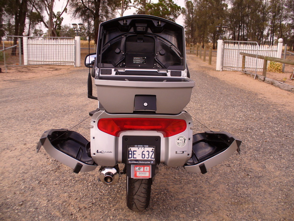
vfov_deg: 38.7
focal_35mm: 37
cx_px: 147
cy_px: 110
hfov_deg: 50.1
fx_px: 314
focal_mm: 6.1
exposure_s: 1/500
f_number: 2.8
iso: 64
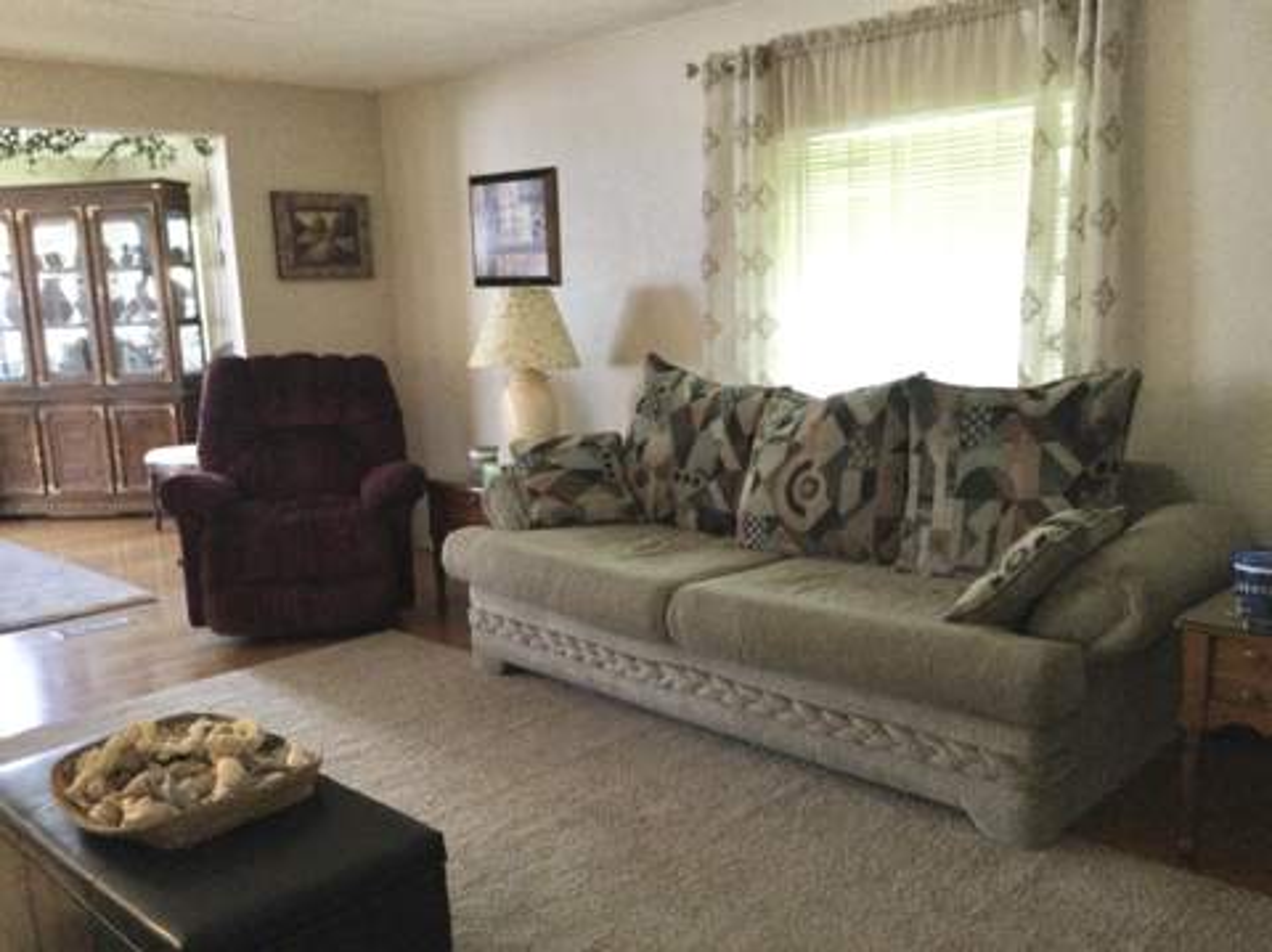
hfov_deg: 58.4
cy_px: 476
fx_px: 1138
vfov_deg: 45.4
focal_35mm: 31
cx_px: 636
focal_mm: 3.3
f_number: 2.4
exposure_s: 1/15
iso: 250
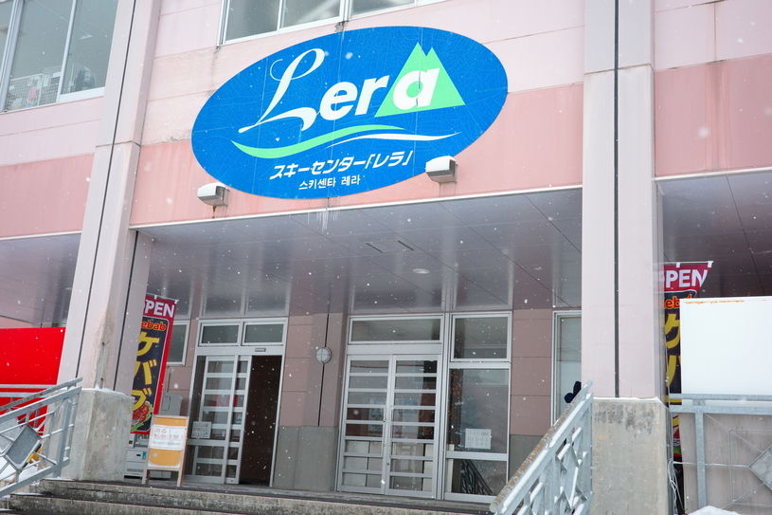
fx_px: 858
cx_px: 386
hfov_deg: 48.5
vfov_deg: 33.4
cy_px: 258
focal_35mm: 40
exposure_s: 1/1000
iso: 1250
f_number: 5.6
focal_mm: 26
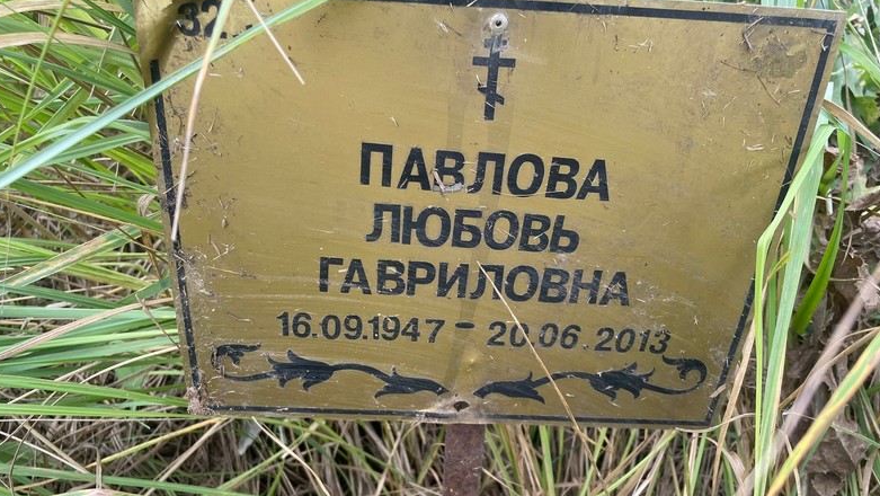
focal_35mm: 29
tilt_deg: -42.6
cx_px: 437
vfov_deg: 40.1
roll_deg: -6.9
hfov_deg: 66.0
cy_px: 293
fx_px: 677
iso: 32
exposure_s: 1/310
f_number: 1.6
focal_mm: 4.2
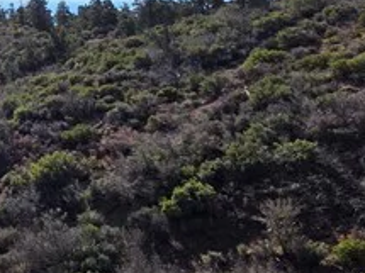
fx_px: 653
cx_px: -307
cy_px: 90
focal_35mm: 62
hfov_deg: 20.6
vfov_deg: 23.5
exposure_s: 1/2404
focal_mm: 2.2
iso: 40
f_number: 1.9
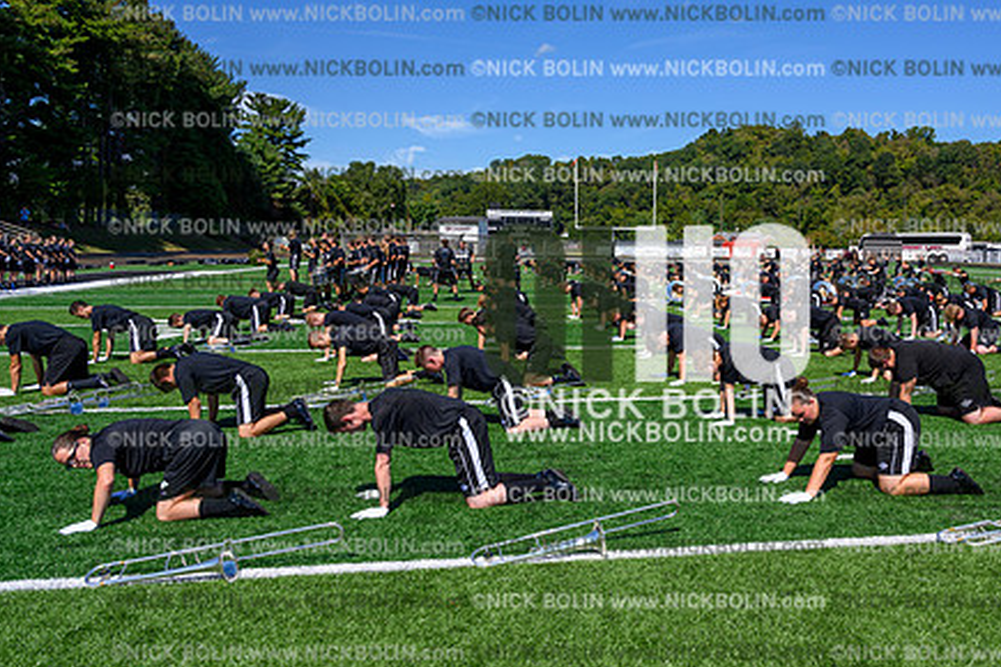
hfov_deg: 57.7
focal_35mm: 32
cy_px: 335
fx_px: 890
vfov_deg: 41.1
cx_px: 647
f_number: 8
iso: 160
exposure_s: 1/640
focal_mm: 24
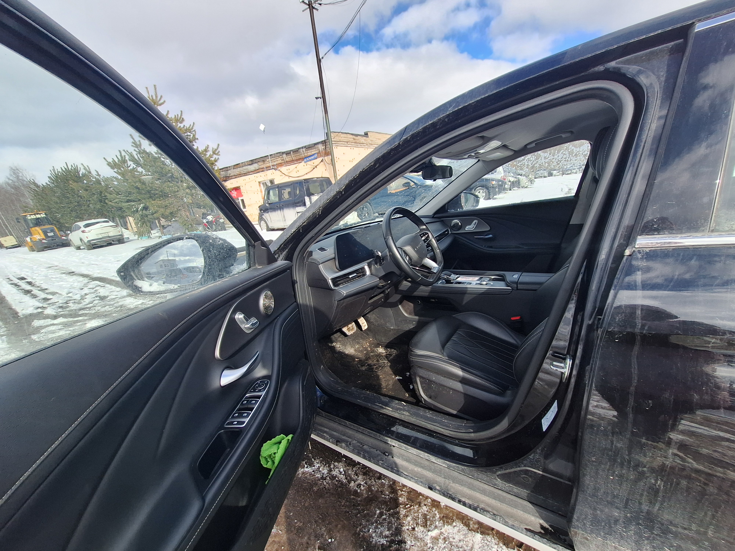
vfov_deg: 89.9
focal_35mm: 13
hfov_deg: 106.2
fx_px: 276
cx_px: 368
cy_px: 276
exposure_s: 1/1277
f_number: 2.2
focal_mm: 1.74
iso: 40
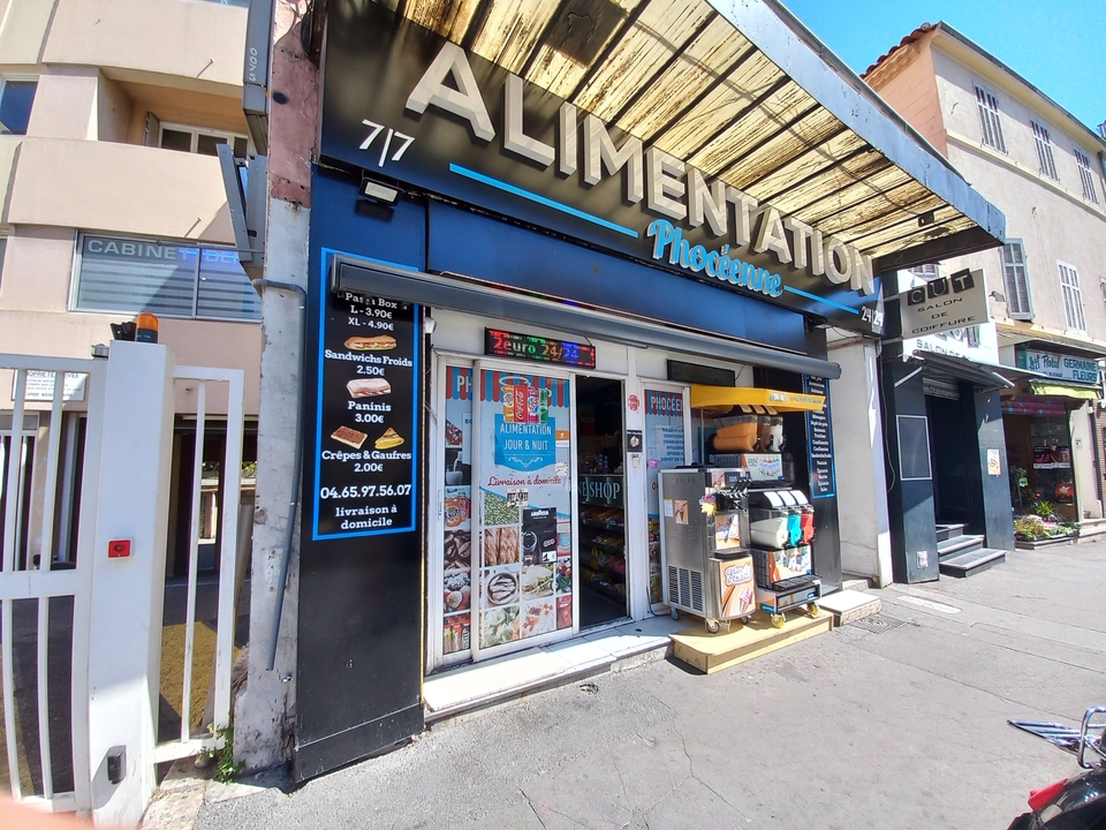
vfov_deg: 89.9
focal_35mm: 13
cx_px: 553
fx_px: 415
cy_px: 415
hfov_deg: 106.2
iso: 40
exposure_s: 1/347
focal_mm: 1.42
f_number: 2.2
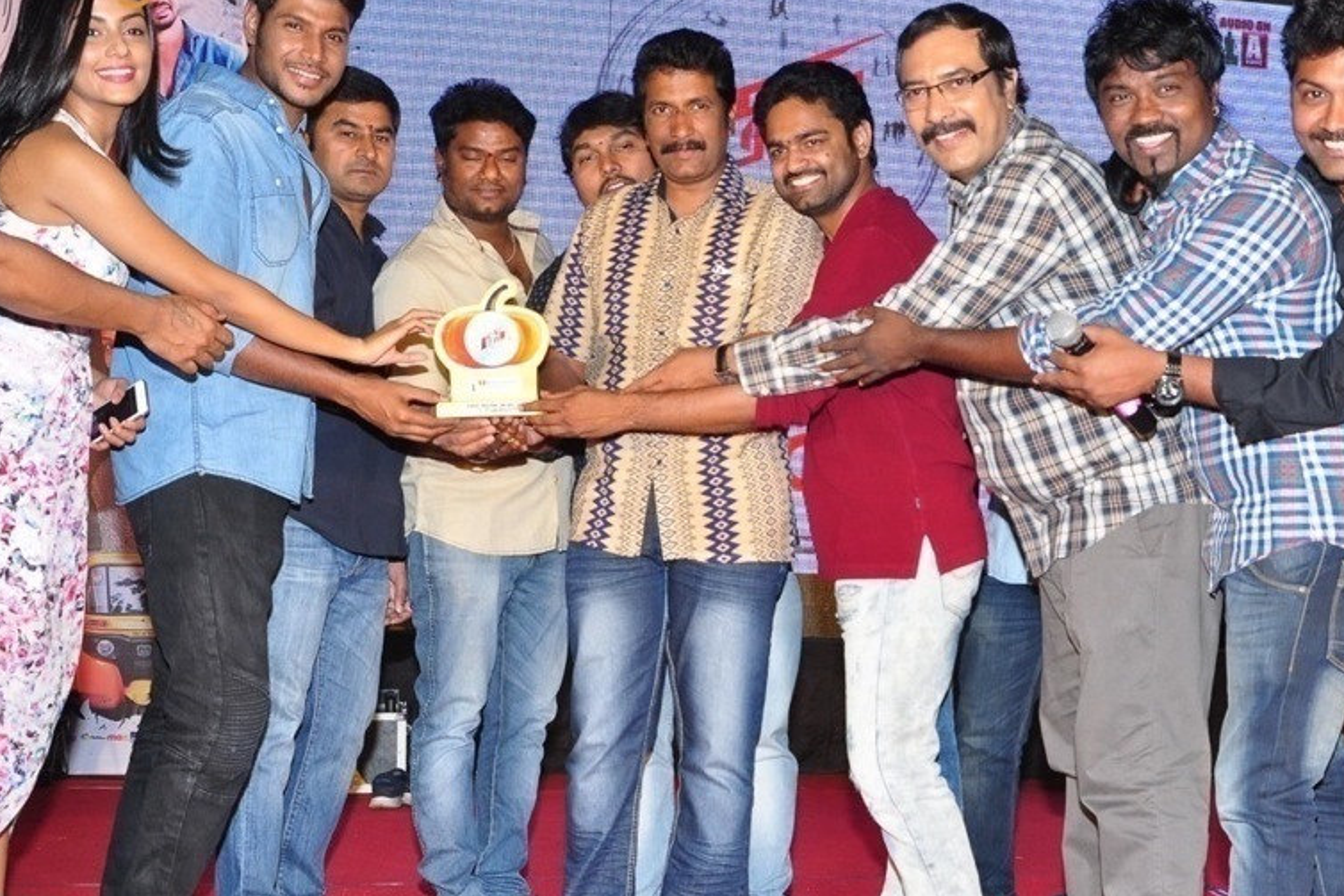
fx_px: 1854
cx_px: 770
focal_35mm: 50
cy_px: 504
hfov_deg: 39.8
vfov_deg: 27.2
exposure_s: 1/125
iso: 500
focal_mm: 25
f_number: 7.1
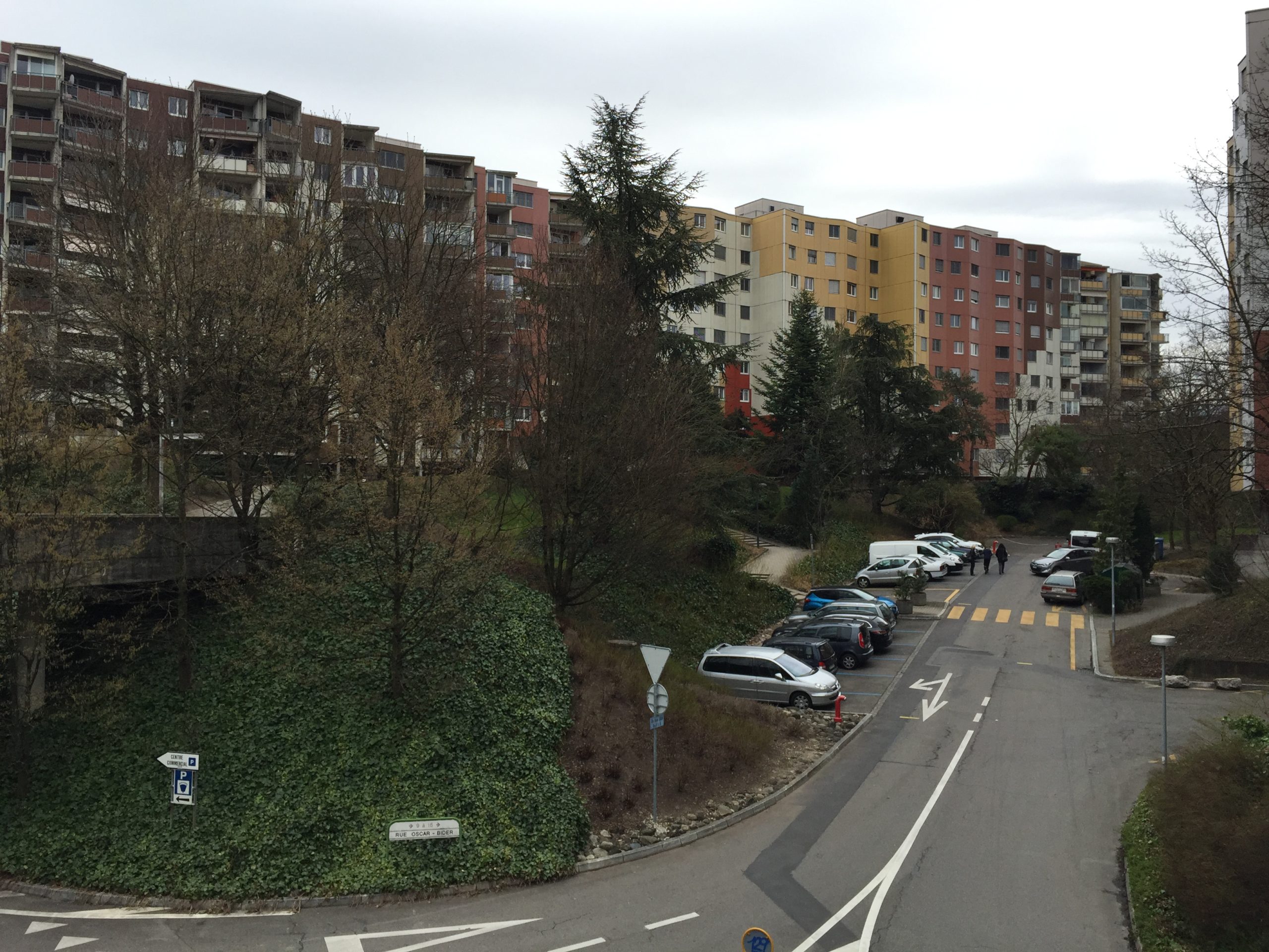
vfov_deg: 48.2
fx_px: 1063
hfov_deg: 61.7
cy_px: 476
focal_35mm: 29
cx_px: 634
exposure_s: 1/1130
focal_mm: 4.15
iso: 32
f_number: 2.2
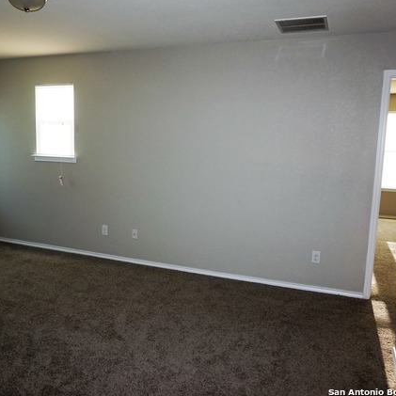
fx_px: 401
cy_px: 198
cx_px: 178
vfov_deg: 52.5
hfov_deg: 52.4
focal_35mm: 31
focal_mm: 16
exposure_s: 1/160
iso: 800
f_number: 3.5
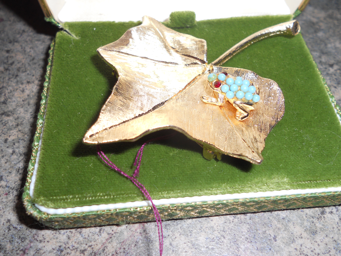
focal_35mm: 32
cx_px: 170
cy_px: 128
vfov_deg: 44.2
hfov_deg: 56.8
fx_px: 315
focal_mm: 5.8
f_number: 8.8
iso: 80
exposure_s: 1/25
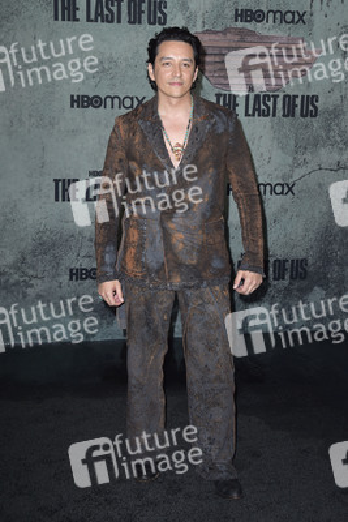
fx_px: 652
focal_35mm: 45
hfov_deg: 29.9
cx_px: 174
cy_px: 261
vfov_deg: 43.6
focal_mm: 45
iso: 640
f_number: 6.3
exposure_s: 1/250
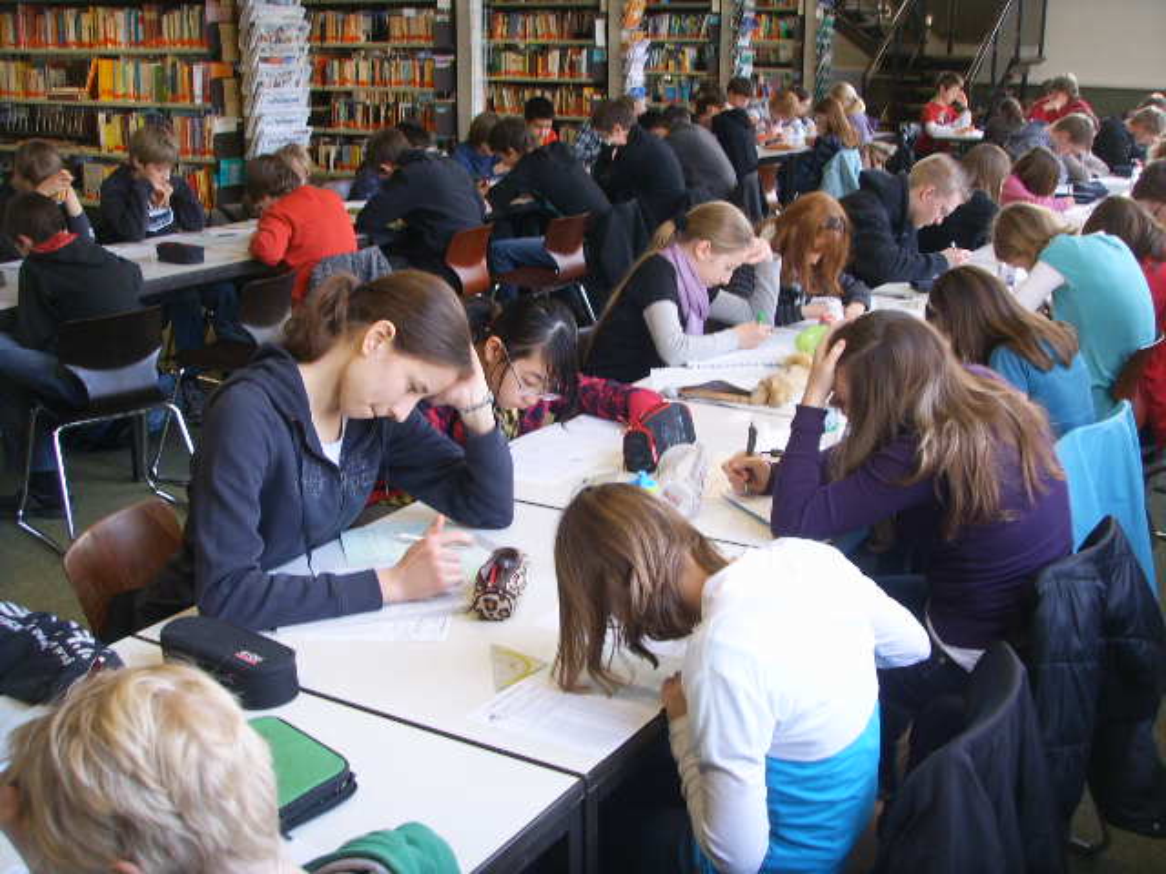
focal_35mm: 39
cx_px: 583
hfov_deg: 47.9
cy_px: 437
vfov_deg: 36.8
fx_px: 1314
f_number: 3.5
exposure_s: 1/20
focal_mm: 6.6
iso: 63
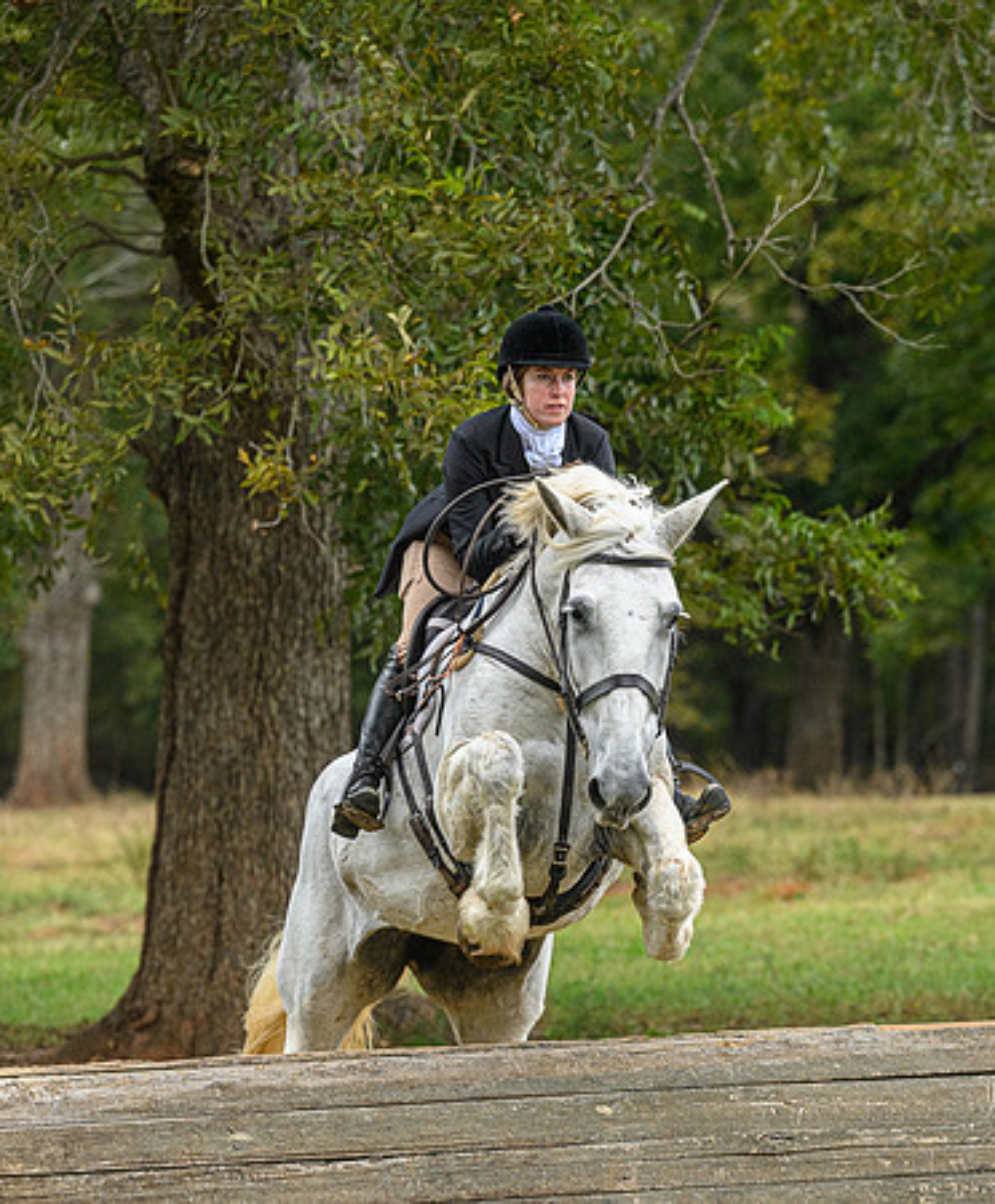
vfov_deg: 8.1
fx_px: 8532
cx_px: 846
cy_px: 744
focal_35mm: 236
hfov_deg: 6.7
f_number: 3.5
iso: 800
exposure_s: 1/640
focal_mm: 135
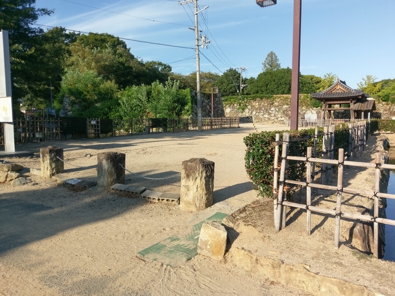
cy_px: 143
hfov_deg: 65.3
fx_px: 308
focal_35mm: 27
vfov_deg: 51.4
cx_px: 192
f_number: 1.8
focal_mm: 4.58
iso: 100
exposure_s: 1/2000
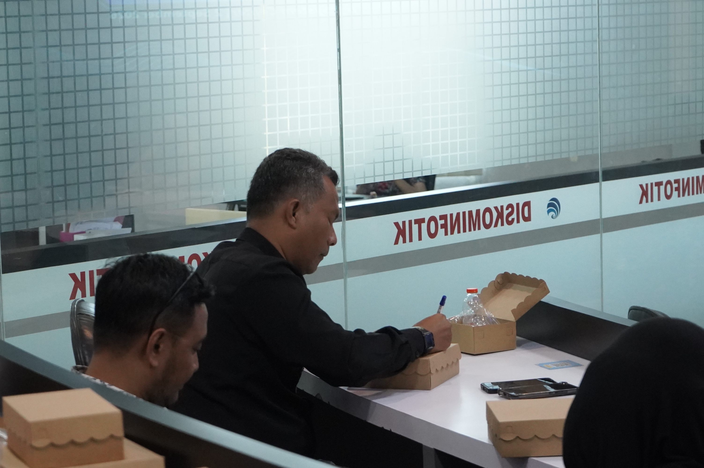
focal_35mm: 105
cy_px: 234
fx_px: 2051
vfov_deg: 13.0
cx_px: 352
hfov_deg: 19.5
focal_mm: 70
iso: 8000
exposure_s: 1/125
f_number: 6.3
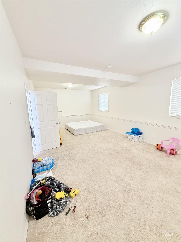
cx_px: 90
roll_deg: +1.3
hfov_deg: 85.7
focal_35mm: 14
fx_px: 98
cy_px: 121
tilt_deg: -7.6
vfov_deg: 102.1
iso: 400
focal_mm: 2.22
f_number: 2.2
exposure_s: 1/60
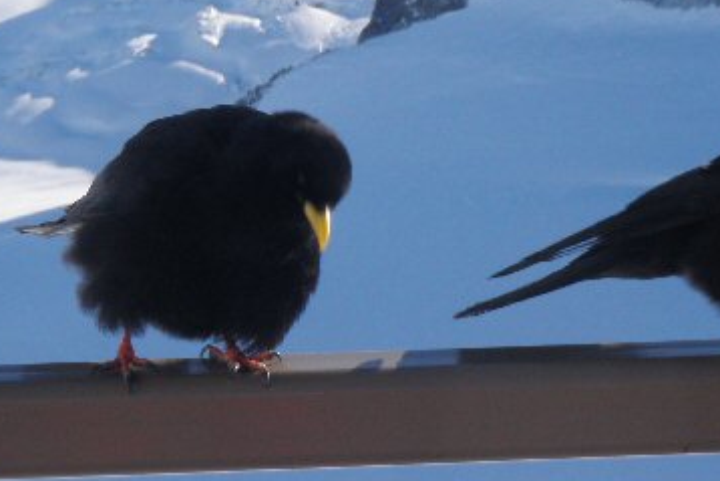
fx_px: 2241
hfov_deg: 18.3
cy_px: 96
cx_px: 360
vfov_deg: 12.2
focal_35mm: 112
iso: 50
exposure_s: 1/160
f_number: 6.3
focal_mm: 10.34
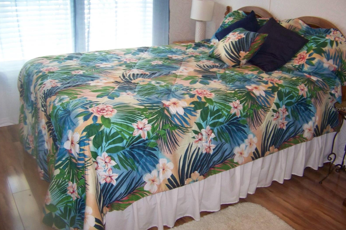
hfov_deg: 50.7
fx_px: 365
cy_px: 109
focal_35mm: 38
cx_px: 175
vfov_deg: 35.0
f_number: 2.8
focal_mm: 5.85
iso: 200
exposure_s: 1/30
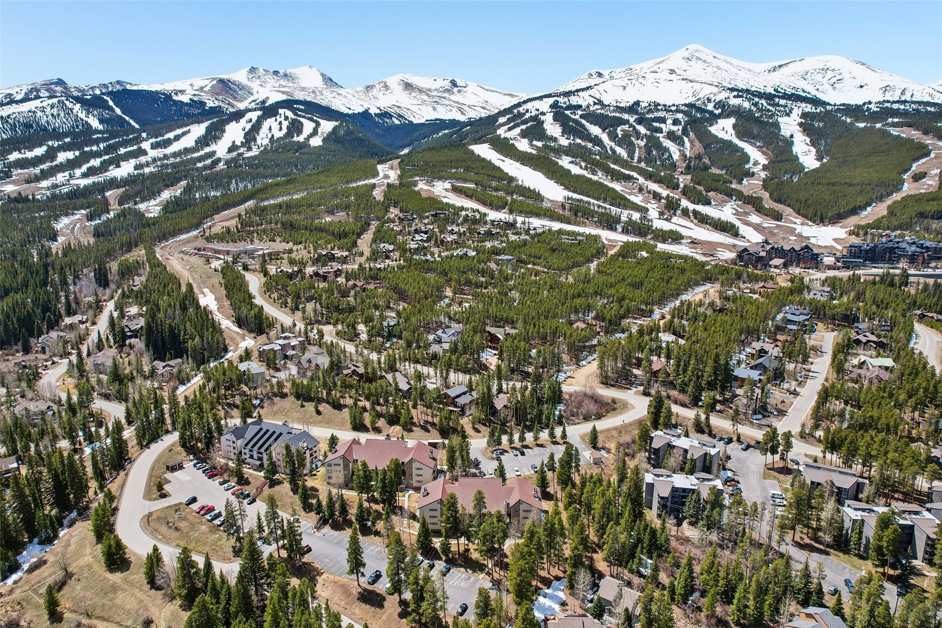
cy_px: 314
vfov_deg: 57.2
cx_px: 471
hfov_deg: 78.6
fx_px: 576
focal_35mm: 22
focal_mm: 8.4
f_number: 2.8
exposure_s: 1/2000
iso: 120
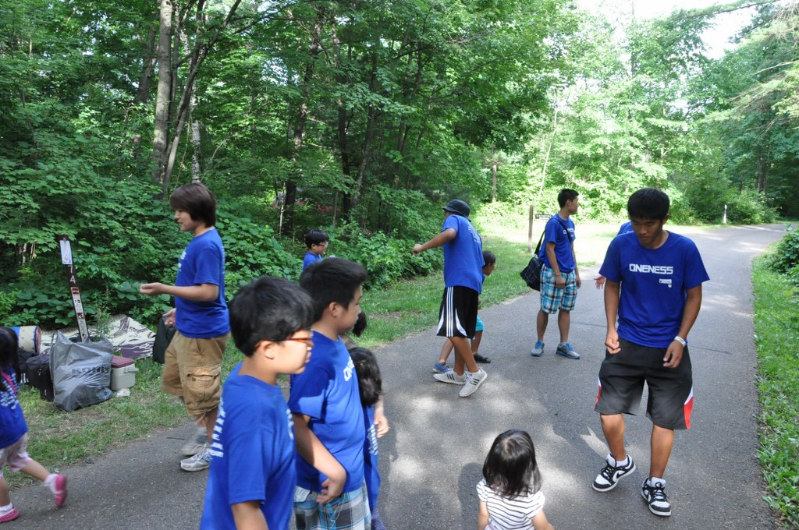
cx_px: 400
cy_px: 265
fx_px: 598
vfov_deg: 47.8
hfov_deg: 67.4
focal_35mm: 27
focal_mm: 18
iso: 2000
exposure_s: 1/100
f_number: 11
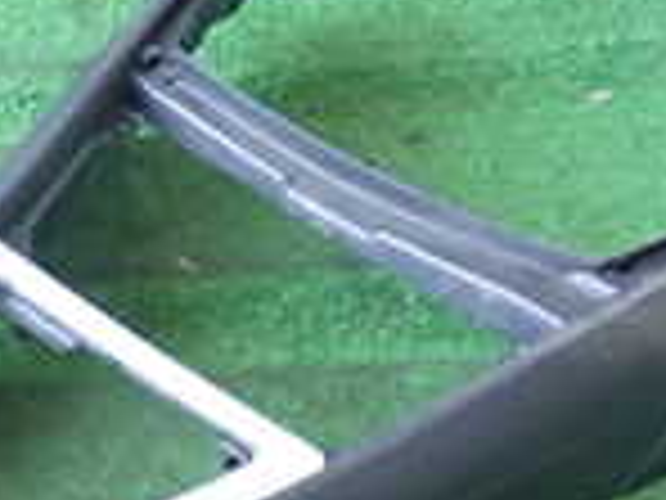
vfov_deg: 10.9
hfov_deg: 14.2
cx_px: -342
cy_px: 766
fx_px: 2501
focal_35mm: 130
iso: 320
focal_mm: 5.79
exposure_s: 1/30
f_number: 2.4
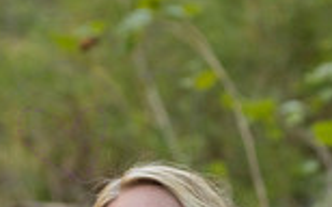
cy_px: 409
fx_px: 2785
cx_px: 73
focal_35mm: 308
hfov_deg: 6.8
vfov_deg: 4.2
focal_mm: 80
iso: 800
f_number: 5
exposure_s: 1/400
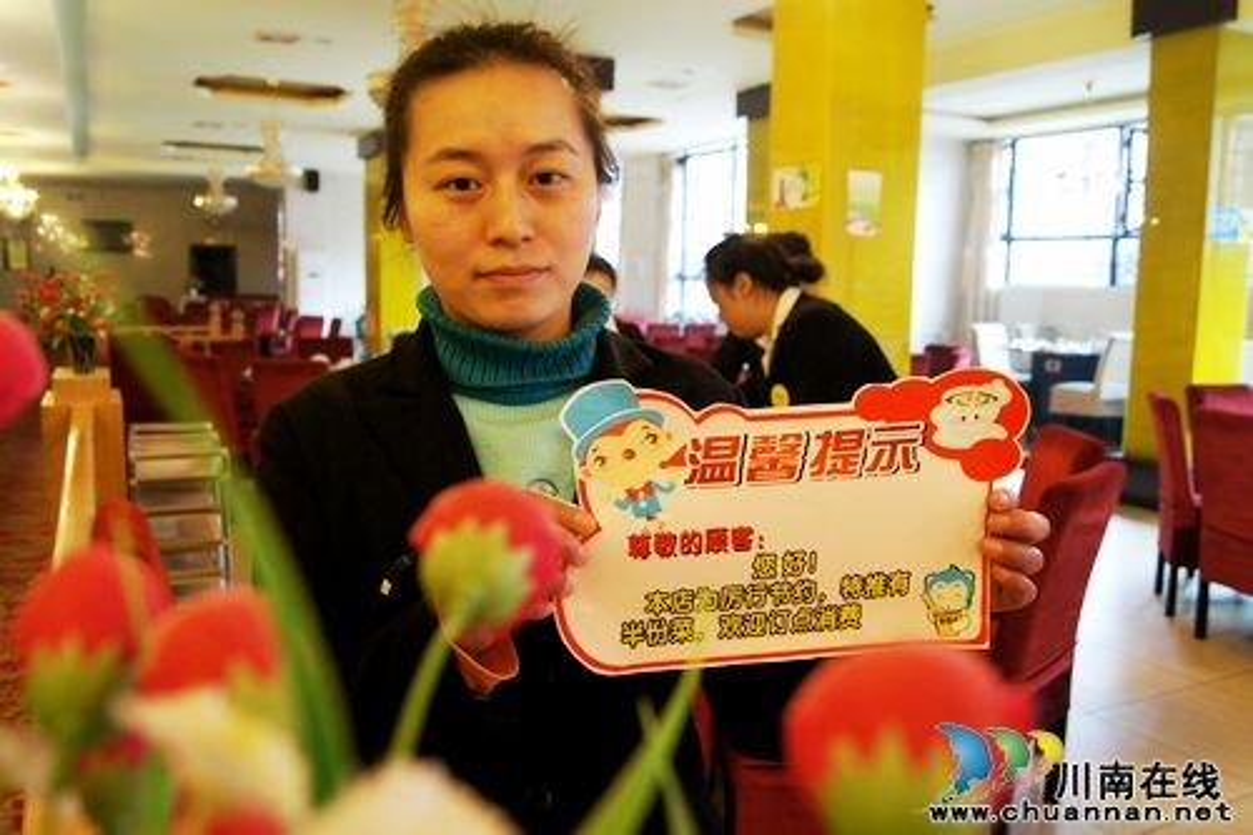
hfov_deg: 61.9
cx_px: 626
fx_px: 1044
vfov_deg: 43.6
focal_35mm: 30
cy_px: 418
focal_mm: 20
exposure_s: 1/40
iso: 800
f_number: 5
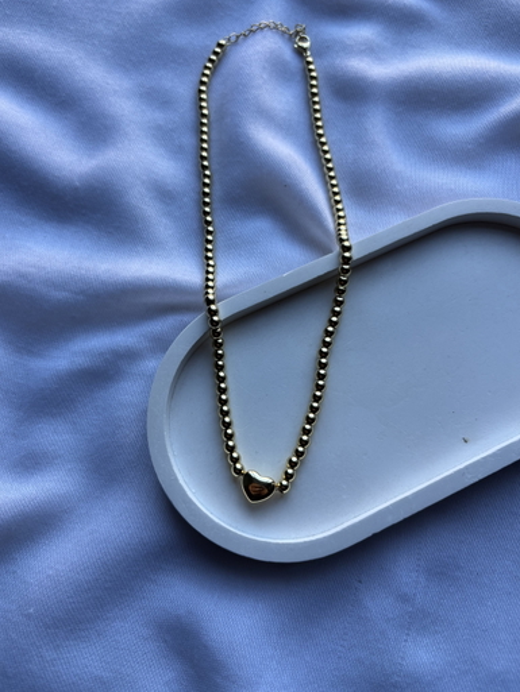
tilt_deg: -74.0
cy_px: 343
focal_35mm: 27
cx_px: 259
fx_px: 541
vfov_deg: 65.3
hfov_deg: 51.4
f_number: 1.6
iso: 32
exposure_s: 1/138
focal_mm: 5.96
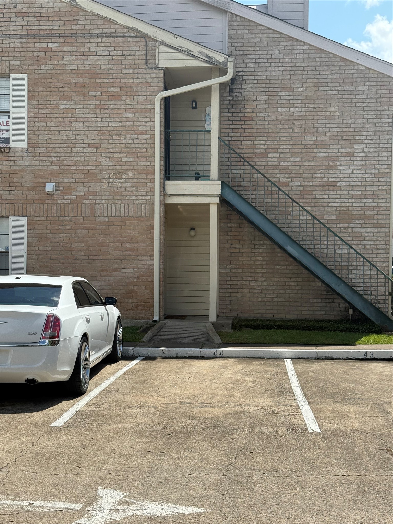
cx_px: 196
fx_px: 727
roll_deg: -2.0
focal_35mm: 48
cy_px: 262
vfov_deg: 39.7
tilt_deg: +0.2
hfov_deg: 30.3
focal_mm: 6.76
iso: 100
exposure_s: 1/5587
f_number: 1.78
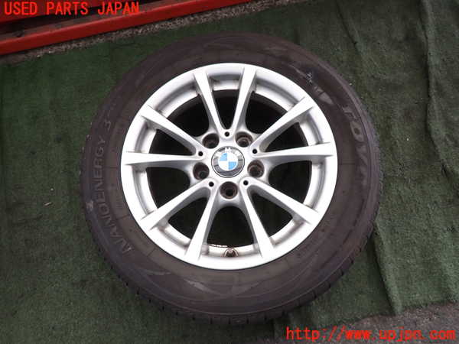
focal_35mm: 25
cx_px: 230
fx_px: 331
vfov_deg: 54.9
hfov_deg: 69.4
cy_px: 172
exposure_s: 1/50
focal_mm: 4.5
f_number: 2
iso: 200
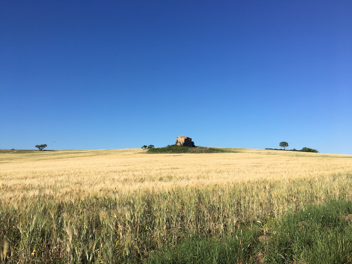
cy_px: 132
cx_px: 176
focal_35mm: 29
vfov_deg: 48.2
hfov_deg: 61.7
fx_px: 295
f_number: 2.2
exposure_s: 1/1972
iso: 25
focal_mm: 4.15
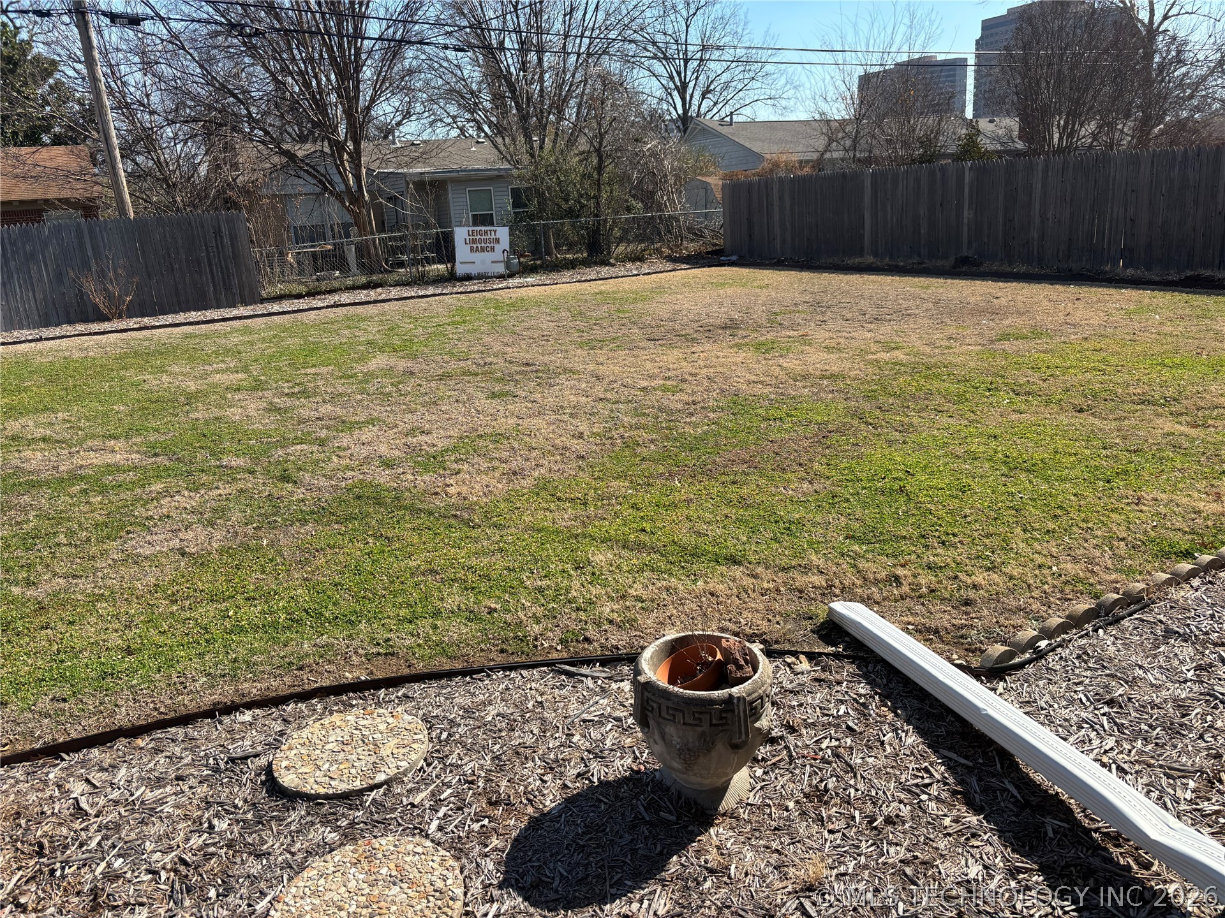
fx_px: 920
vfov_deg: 53.1
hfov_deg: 67.3
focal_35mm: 26
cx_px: 612
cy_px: 459
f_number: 1.6
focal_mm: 5.96
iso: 50
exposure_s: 1/2193
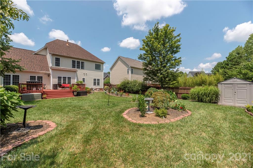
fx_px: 98
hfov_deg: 104.2
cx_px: 126
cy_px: 84
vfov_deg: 81.2
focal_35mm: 14
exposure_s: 1/4000
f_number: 8
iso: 320
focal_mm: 14
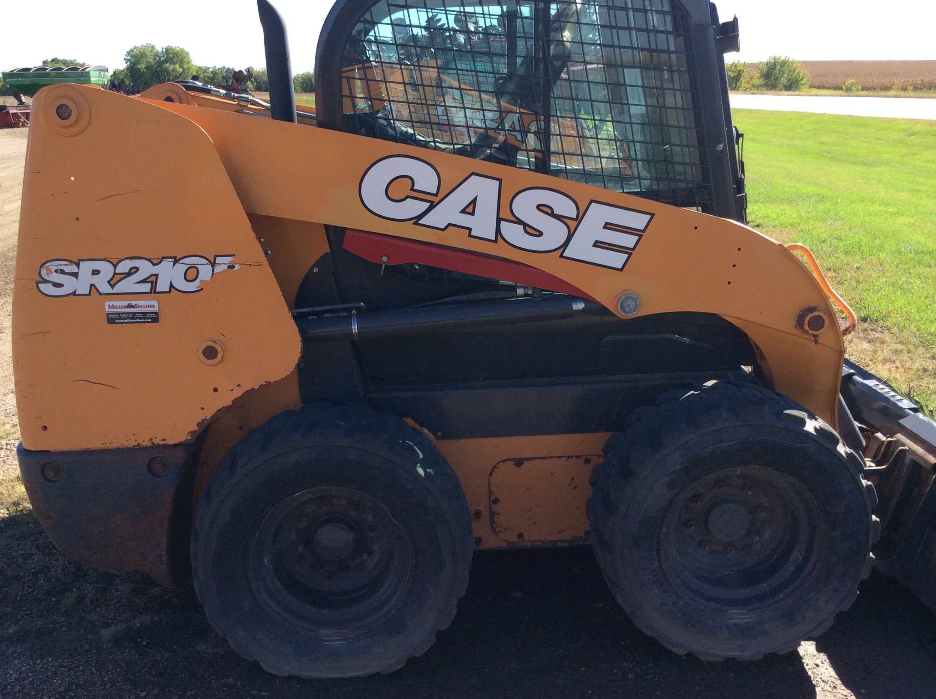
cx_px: 435
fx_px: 1026
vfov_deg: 37.6
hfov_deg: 49.0
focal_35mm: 38
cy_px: 337
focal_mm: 3.3
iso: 32
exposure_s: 1/673
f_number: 2.4
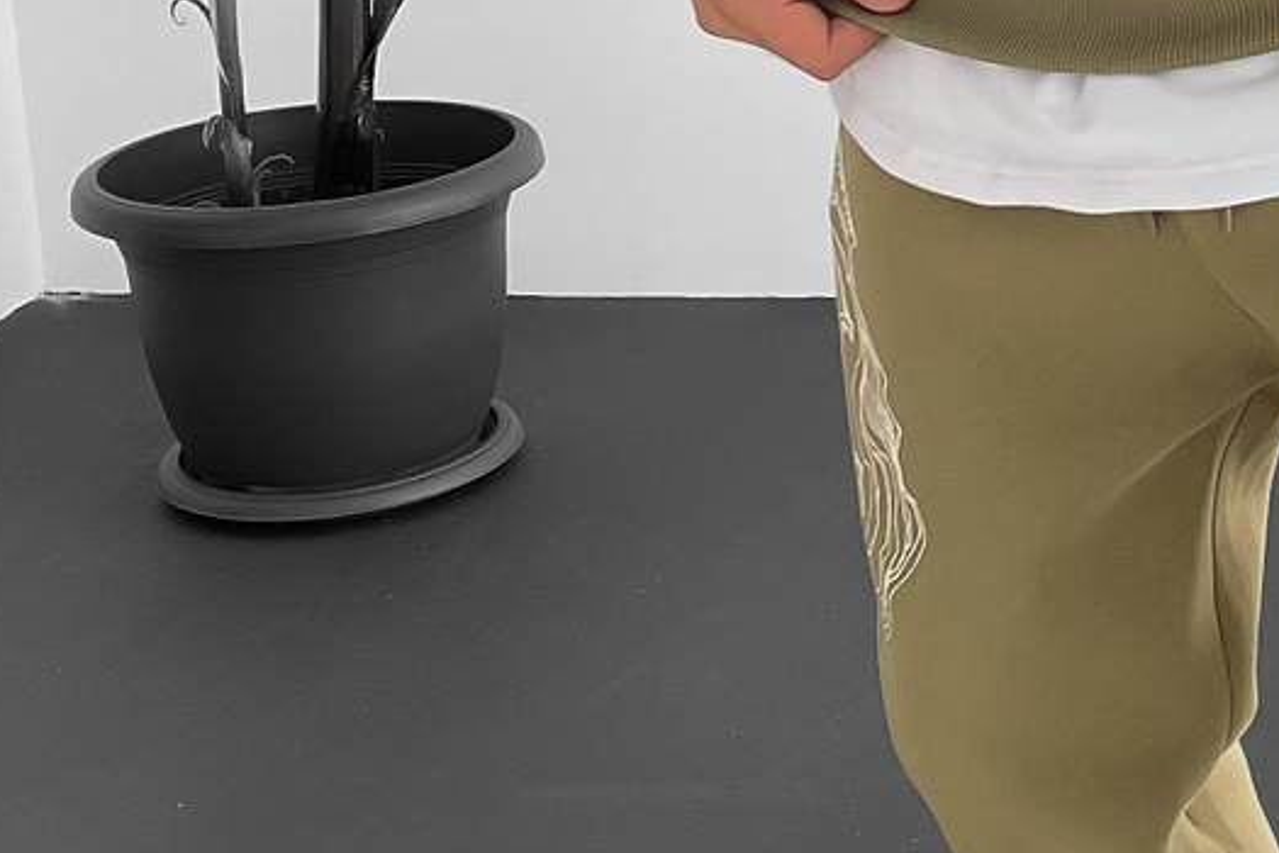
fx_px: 3268
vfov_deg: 14.6
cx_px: 1328
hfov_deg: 21.3
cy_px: 17
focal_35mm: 92
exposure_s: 1/120
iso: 20
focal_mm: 3
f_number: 1.8
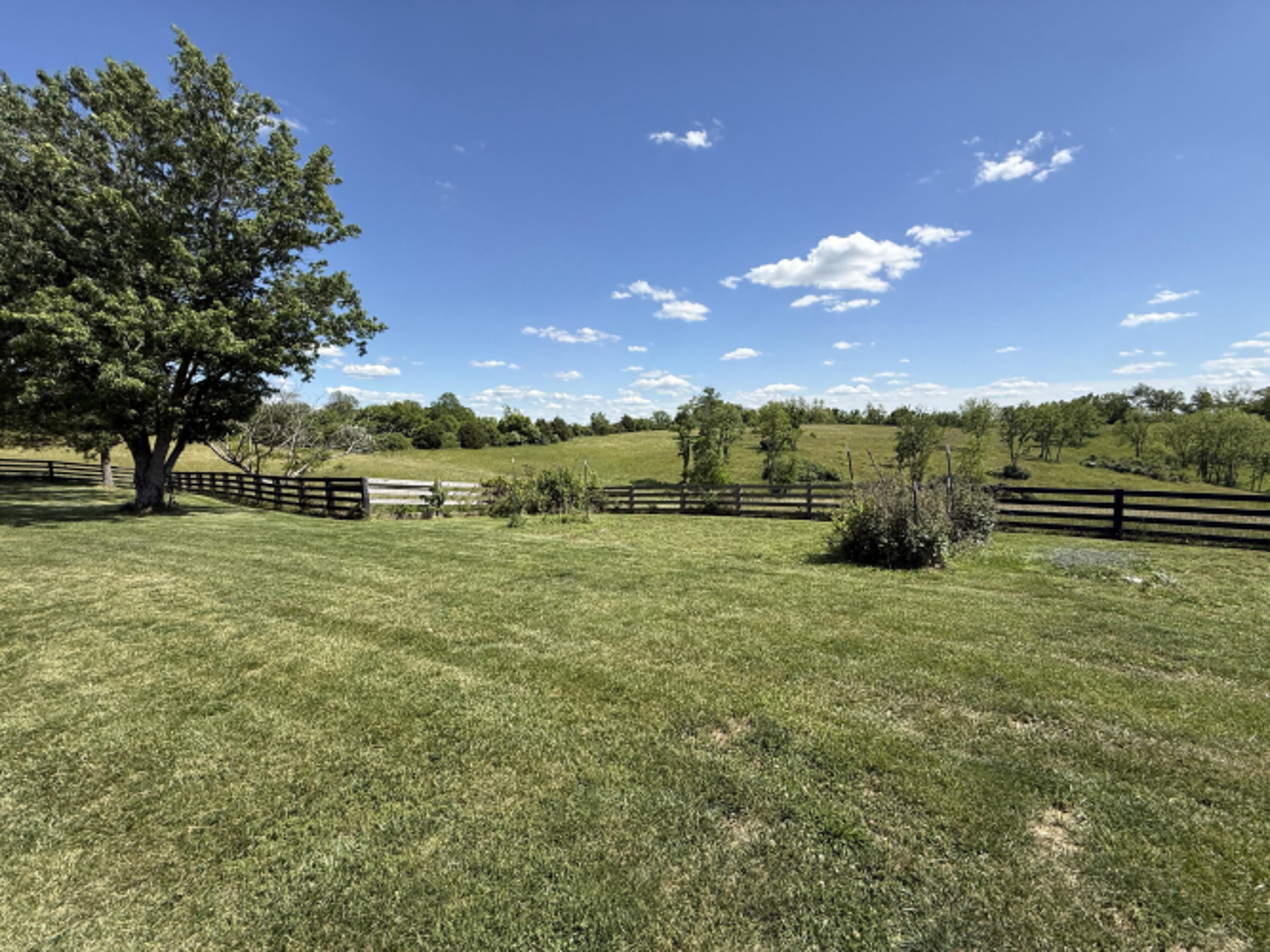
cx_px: 635
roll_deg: +0.7
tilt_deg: -5.5
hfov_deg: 102.1
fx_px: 514
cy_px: 476
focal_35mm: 14
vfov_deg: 85.7
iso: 50
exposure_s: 1/2092
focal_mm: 2.22
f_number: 2.2
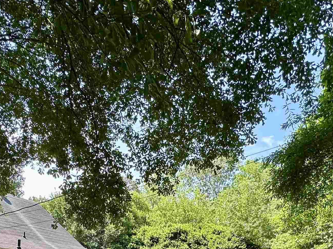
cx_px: 140
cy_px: 287
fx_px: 317
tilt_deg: -1.8
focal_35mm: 33
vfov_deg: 35.4
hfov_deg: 55.1
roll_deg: -3.3
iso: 40
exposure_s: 1/355
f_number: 2.2
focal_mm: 2.22
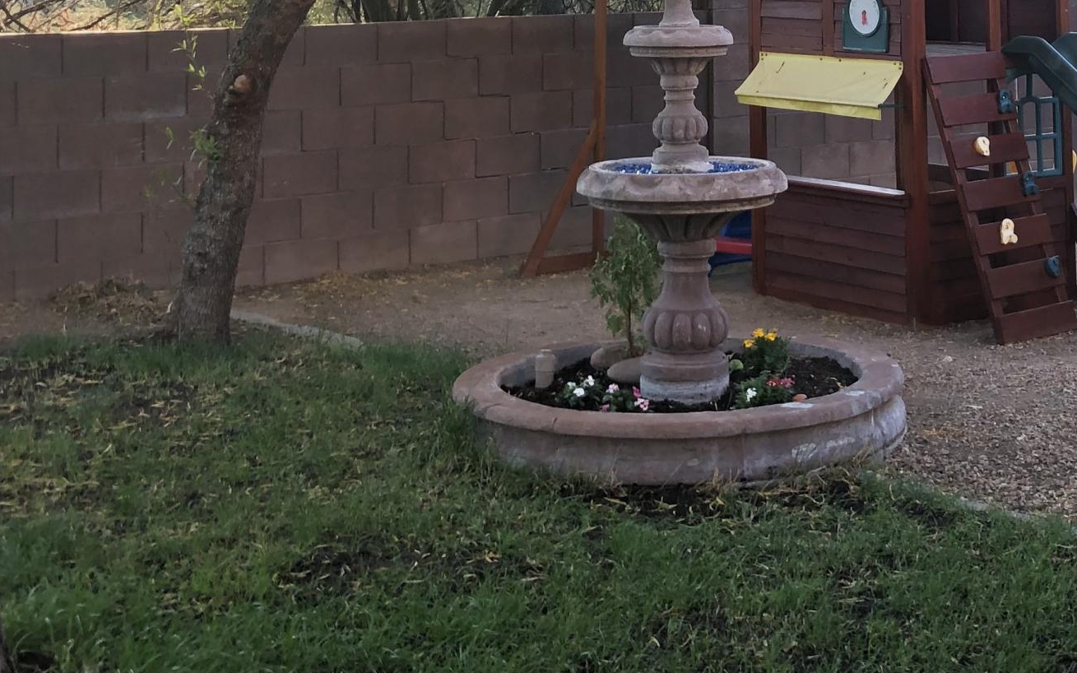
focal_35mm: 68
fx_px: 1996
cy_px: -89
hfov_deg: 29.7
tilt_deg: +1.3
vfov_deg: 18.3
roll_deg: +0.4
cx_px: 821
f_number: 1.8
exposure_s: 1/120
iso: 25
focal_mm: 4
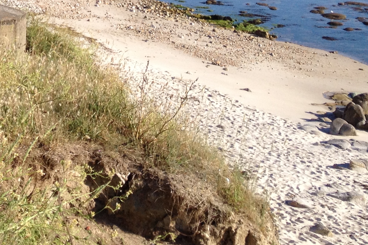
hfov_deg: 19.4
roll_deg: -0.8
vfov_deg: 12.9
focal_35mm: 101
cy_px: -114
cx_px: -26
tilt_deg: +0.4
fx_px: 1032
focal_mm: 4.28
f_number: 2.4
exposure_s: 1/1493
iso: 50
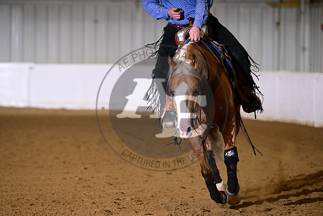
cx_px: 162
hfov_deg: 10.3
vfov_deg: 6.9
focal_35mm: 200
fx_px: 1795
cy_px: 108
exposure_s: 1/200
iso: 2000
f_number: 4
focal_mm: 200
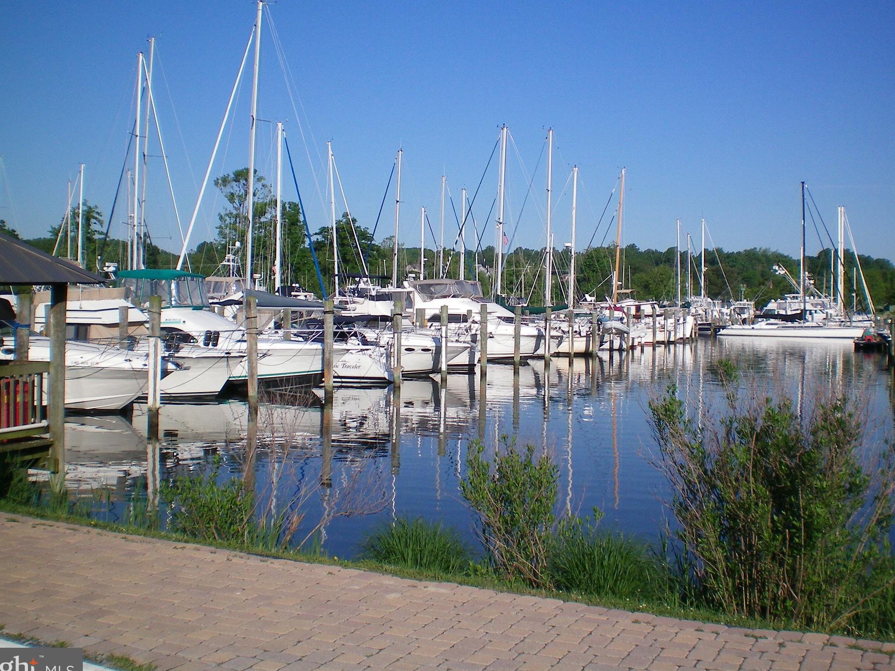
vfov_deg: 32.1
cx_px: 483
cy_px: 293
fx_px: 1164
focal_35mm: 45
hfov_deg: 42.0
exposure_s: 1/800
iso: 64
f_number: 4.6
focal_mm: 6.3
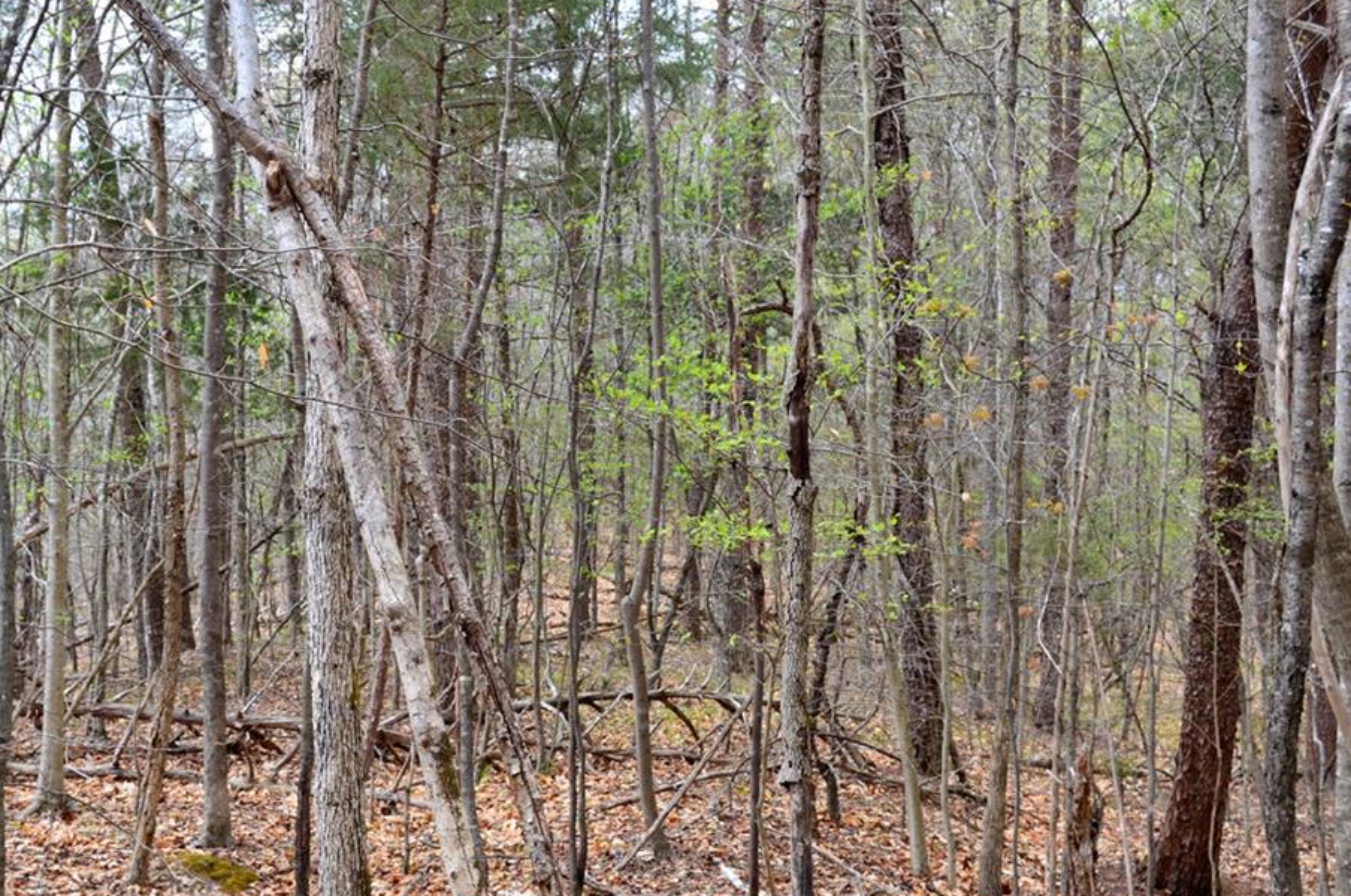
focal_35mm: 51
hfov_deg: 38.9
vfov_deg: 26.4
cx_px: 587
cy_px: 490
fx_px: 1911
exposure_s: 1/100
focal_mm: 30
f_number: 9
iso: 400
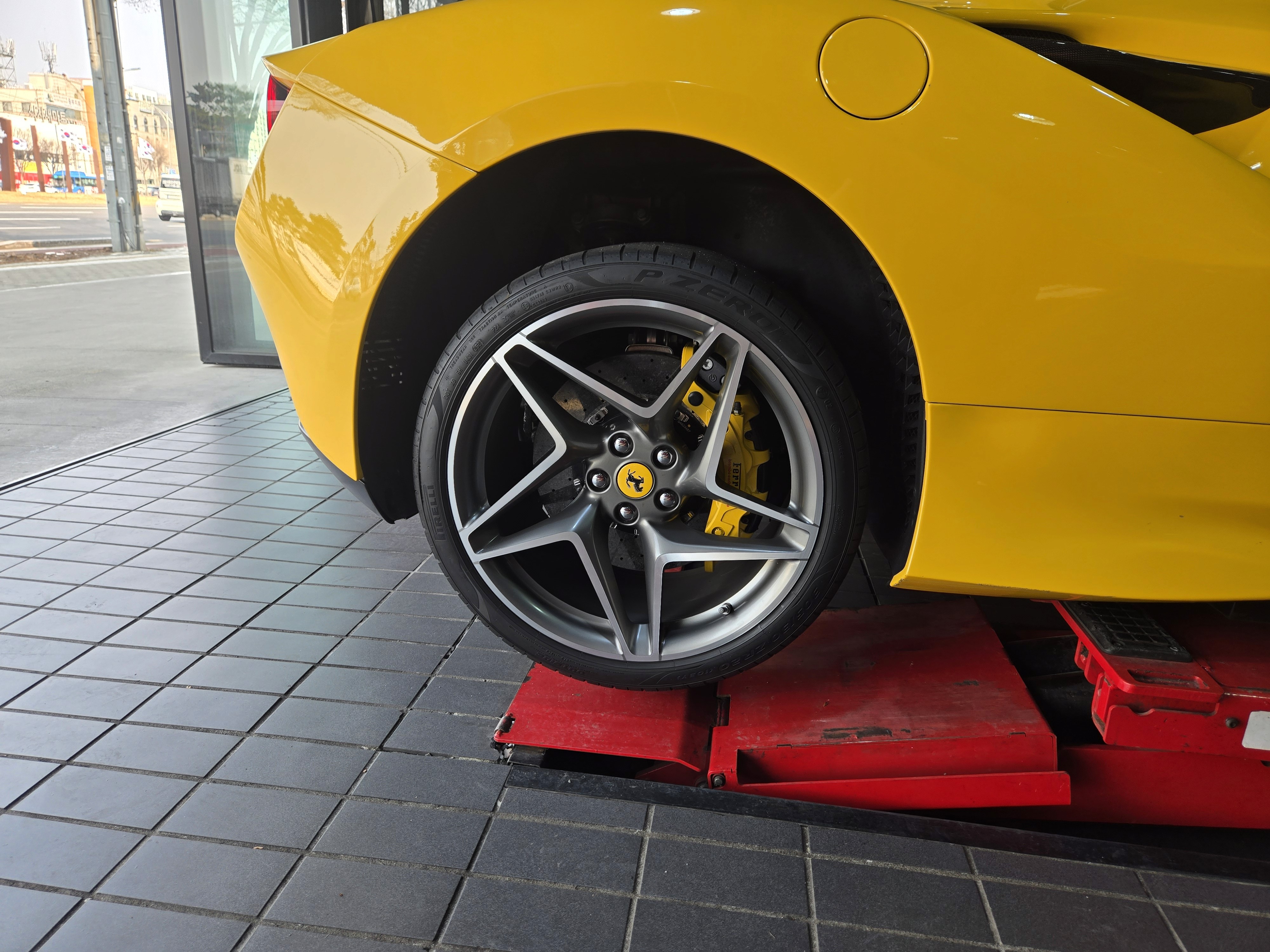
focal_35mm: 23
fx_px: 844
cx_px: 635
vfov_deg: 58.9
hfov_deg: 73.9
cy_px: 476
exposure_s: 1/125
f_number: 1.8
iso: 25
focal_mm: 5.4
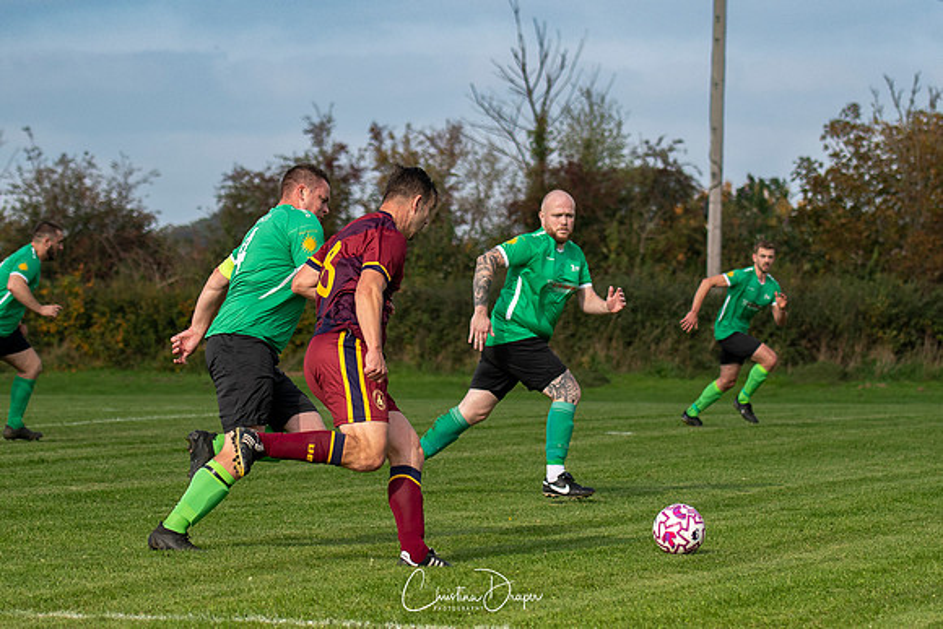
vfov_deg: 8.5
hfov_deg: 12.7
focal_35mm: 162
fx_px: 4238
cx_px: 480
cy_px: 344
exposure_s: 1/3200
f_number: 2.8
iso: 200
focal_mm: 70
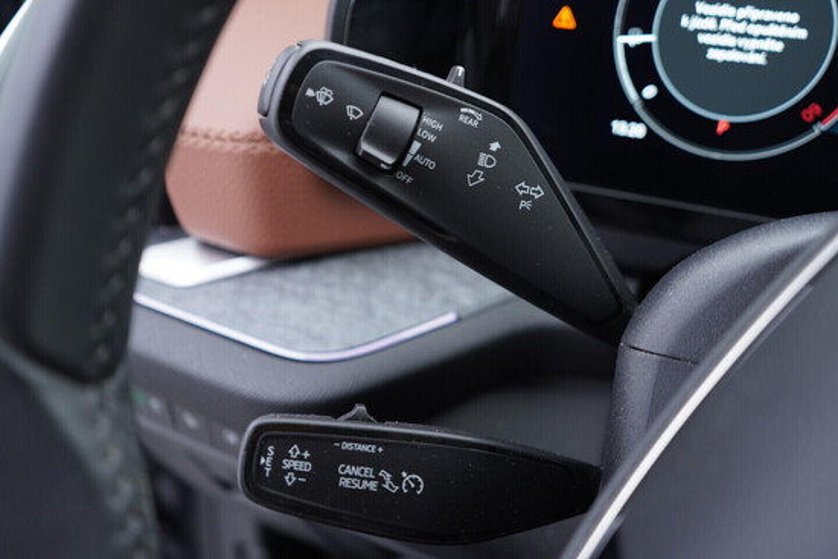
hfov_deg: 53.1
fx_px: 838
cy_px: 280
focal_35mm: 36
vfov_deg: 36.9
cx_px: 419
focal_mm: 24
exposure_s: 1/40
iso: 250
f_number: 2.8
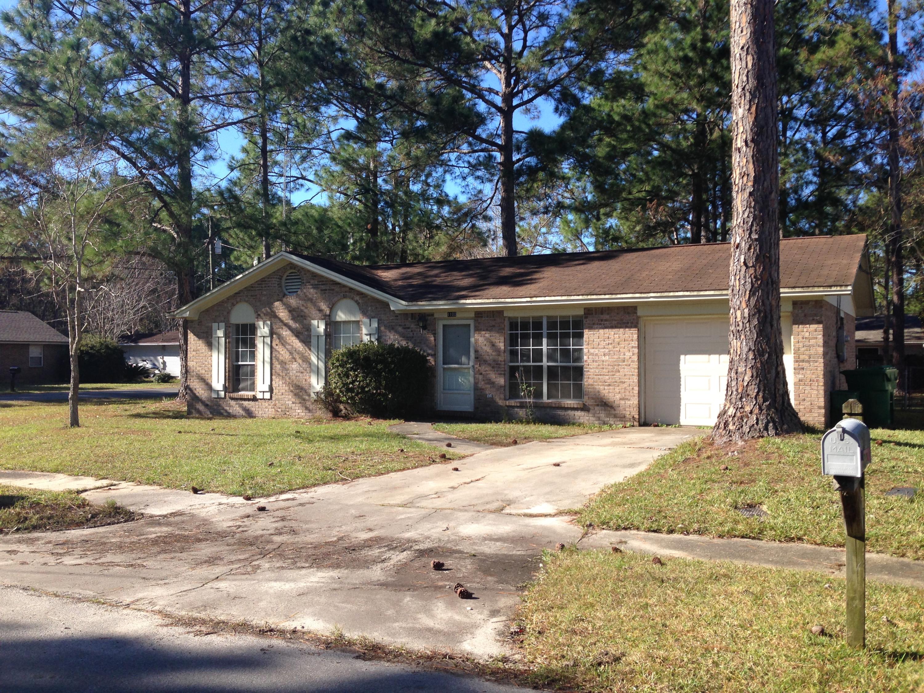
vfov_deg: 42.9
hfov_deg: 55.4
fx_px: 881
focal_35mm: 33
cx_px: 462
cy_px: 346
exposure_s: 1/713
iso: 50
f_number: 2.4
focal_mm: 4.12
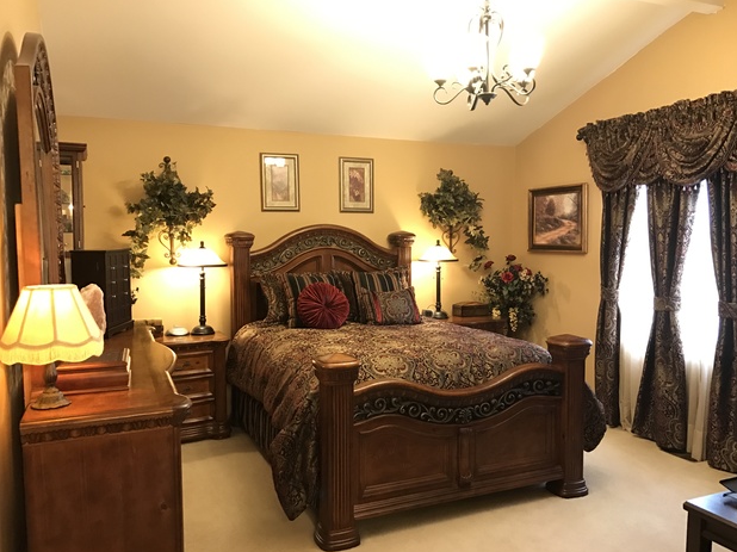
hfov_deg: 61.7
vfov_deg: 48.2
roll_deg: +0.6
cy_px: 281
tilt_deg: -5.0
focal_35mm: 29
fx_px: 617
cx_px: 380
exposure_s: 1/15
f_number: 1.8
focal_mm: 3.99
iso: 80
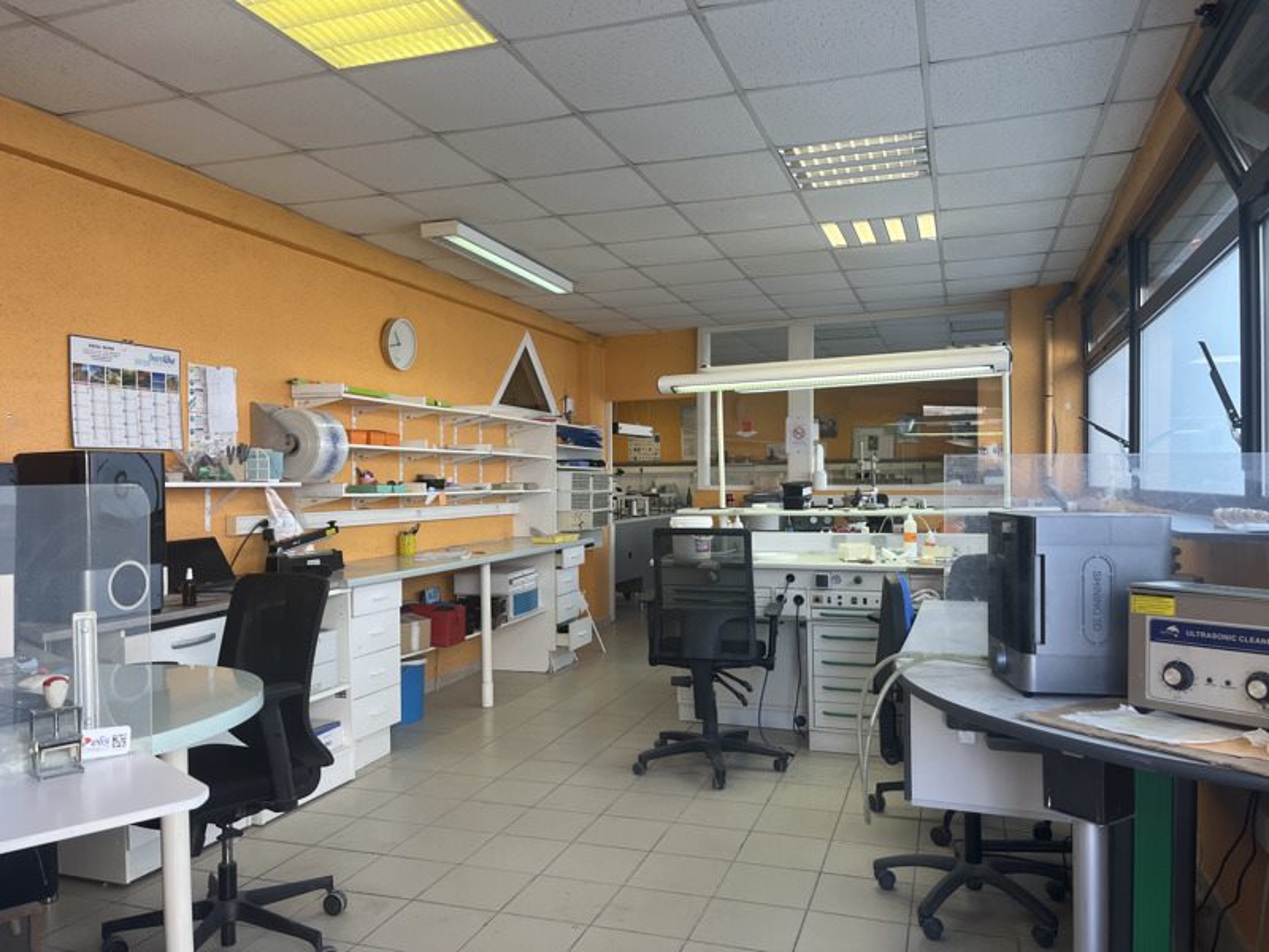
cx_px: 634
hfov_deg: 67.3
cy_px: 476
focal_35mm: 26
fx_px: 953
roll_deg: -0.1
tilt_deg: -0.8
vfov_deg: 53.1
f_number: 1.6
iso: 32
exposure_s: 1/100
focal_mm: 5.1
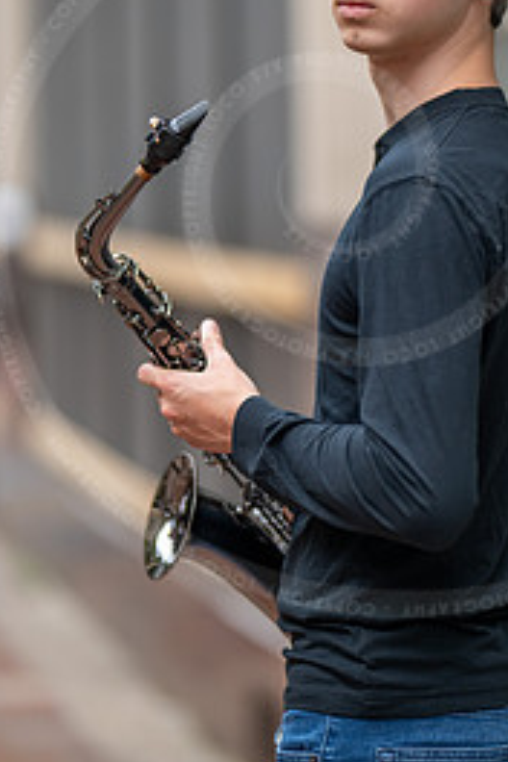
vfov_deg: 14.1
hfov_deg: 9.4
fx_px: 3069
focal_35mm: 145
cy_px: 242
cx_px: 369
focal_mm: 85
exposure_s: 1/320
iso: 250
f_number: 1.2
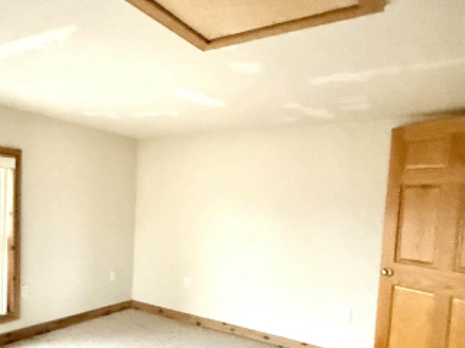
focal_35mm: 29
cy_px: 230
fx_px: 389
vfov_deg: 47.5
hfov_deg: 60.4
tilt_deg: -3.7
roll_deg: -1.3
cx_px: 158
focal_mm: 2.22
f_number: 2.2
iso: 3200
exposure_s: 1/15
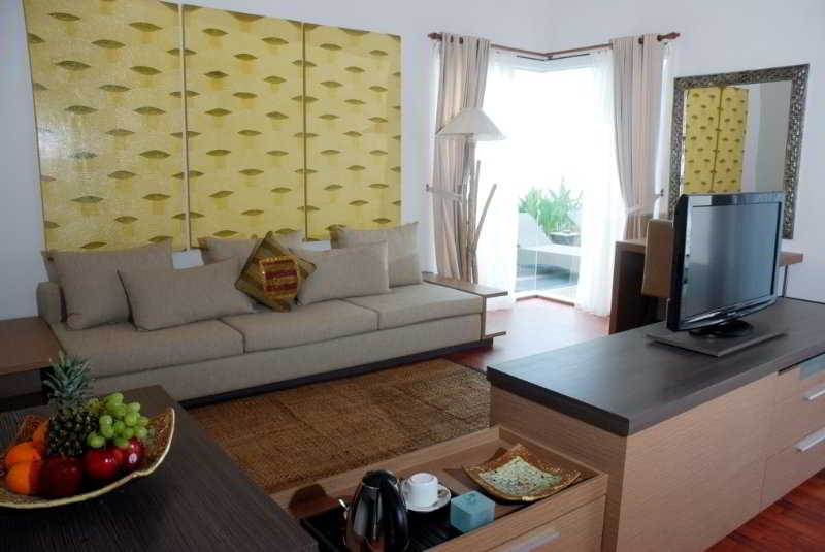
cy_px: 276
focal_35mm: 27
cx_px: 412
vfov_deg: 48.0
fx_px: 619
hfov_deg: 67.3
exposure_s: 1/50
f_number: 5.6
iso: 200
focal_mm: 18
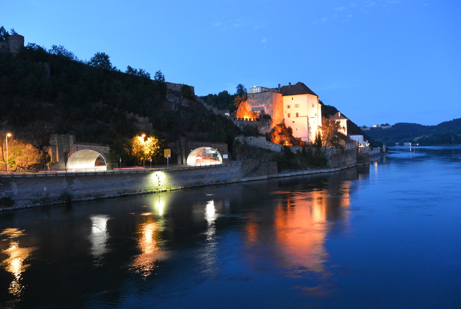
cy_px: 154
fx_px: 372
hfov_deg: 63.6
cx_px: 230
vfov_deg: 45.1
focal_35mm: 29
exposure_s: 1/1.3
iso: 800
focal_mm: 11
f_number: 4
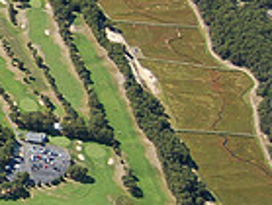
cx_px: -264
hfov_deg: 12.2
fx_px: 1134
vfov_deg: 10.3
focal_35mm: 144
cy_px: 43
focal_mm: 24
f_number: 4
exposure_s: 1/500
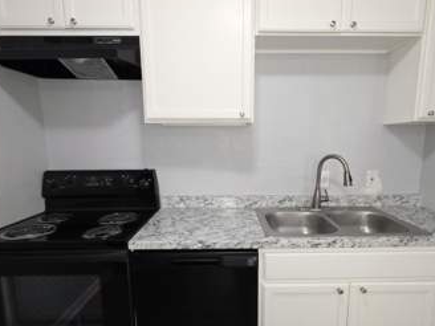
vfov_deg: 68.4
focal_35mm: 19
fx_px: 239
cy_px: 184
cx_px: 235
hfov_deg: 84.5
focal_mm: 2.2
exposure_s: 1/60
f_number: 1.9
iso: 200
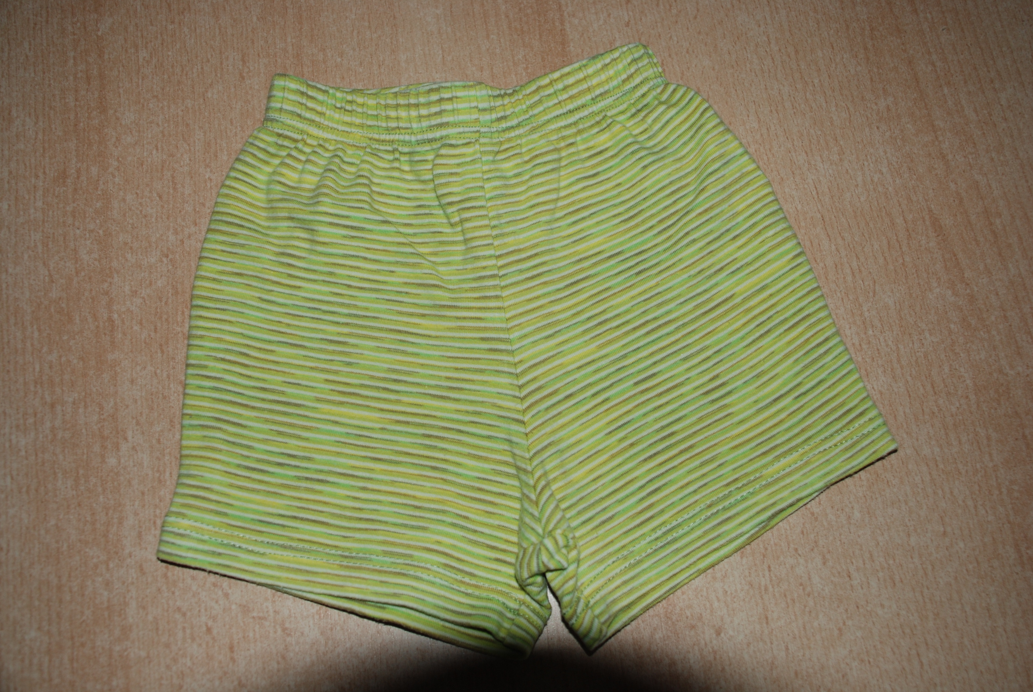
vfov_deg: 37.0
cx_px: 516
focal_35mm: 36
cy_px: 346
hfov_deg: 53.1
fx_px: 1034
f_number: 4
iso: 200
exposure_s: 1/60
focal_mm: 24
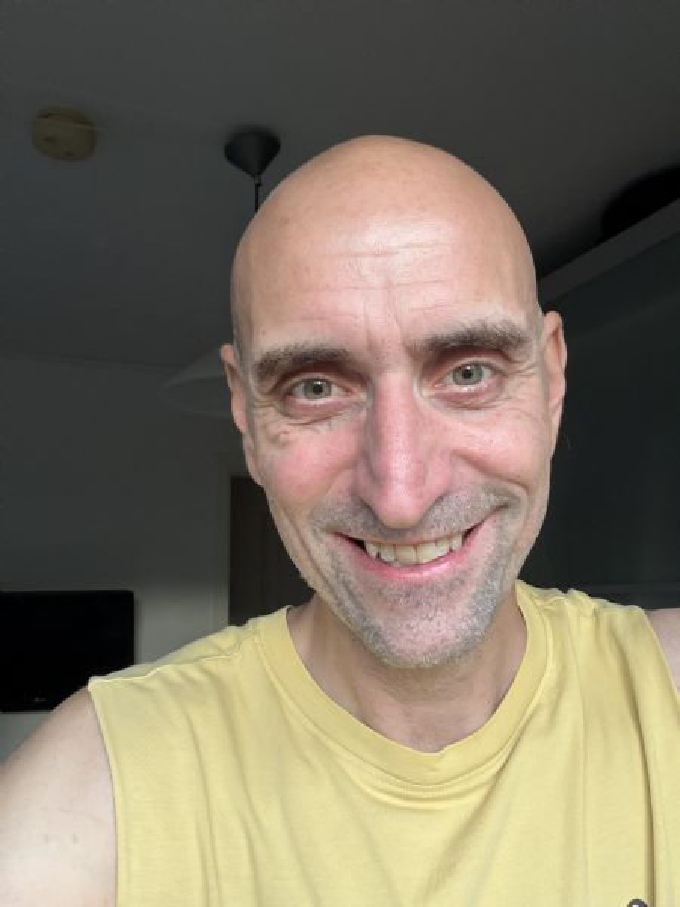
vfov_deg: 60.0
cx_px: 340
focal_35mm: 30
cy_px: 454
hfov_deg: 46.8
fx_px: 786
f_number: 1.9
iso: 100
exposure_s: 1/60
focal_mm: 2.71
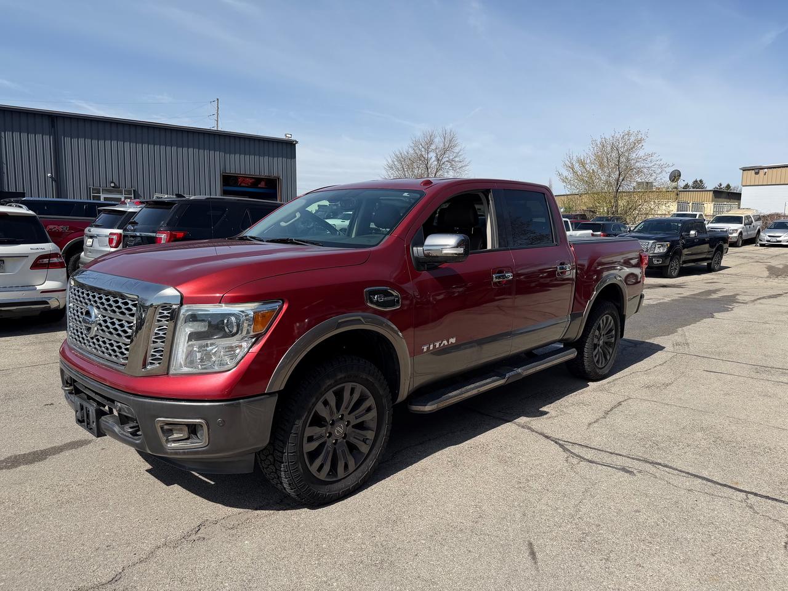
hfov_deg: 71.6
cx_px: 394
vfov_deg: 56.8
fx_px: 546
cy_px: 296
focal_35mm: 24
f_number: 1.78
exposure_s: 1/4975
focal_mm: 6.76
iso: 80
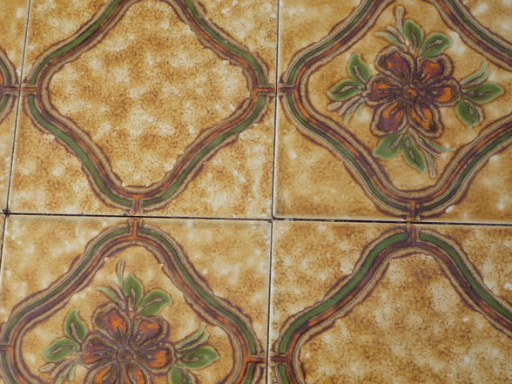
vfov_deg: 28.4
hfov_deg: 37.3
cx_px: 192
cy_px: 246
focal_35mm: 51
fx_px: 754
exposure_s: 1/400
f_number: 4
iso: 100
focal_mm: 5.2
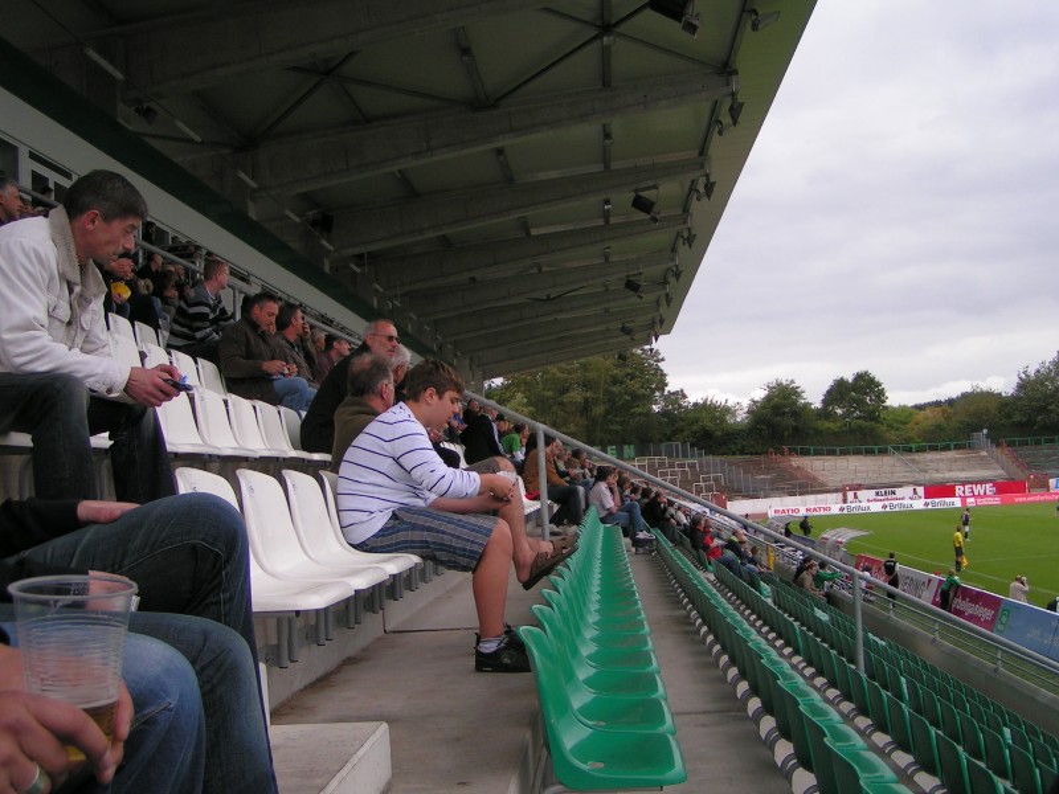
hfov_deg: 49.0
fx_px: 1163
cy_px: 397
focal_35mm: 38
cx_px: 530
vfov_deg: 37.7
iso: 50
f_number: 2.8
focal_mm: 5.8
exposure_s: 1/500
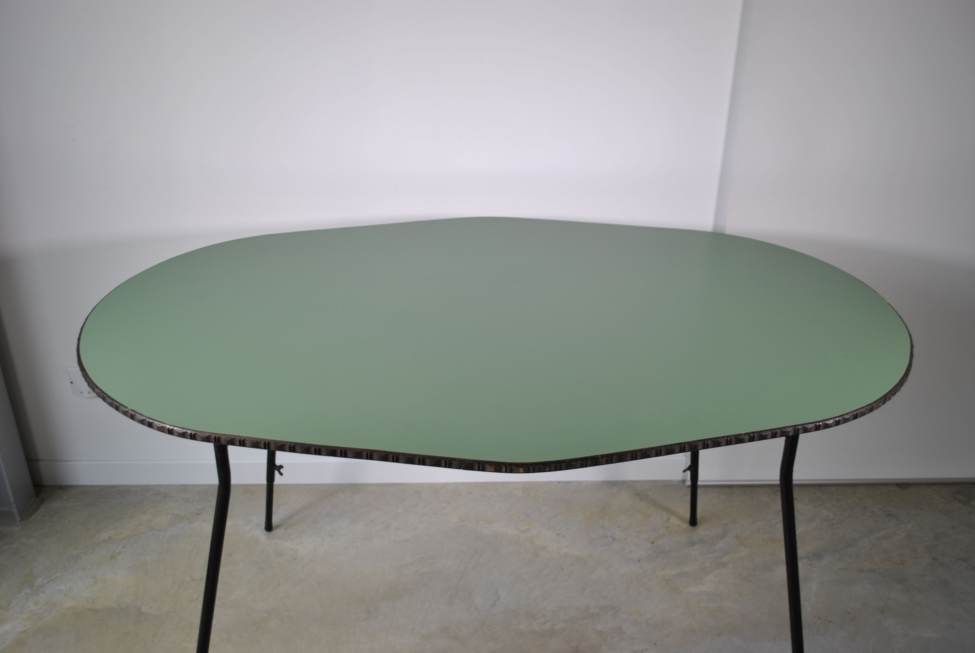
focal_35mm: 33
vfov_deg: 40.1
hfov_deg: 57.2
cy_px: 326
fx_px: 895
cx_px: 488
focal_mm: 22
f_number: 4
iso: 100
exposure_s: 1/50
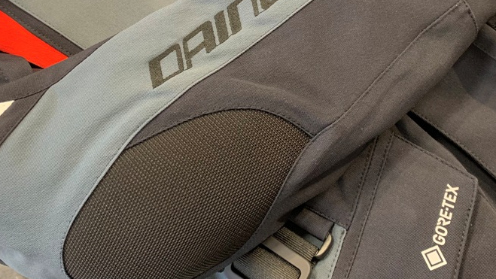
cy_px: 16
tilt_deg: -63.8
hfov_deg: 46.4
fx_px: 579
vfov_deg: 26.0
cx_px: 231
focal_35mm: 44
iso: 400
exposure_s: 1/60
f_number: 1.8
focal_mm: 4.25
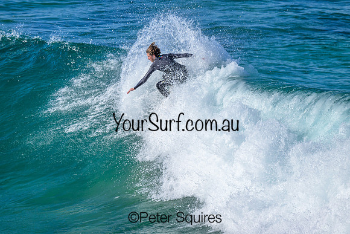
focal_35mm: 800
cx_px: 175
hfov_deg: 2.6
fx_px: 7779
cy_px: 117
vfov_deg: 1.7
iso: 220
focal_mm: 800
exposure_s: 1/2000
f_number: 6.3
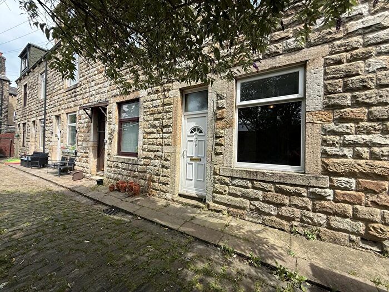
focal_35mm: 14
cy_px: 146
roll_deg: -0.9
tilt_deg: +1.9
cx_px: 194
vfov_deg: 85.7
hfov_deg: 102.1
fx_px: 157
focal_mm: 2.22
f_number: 2.2
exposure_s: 1/970
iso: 50
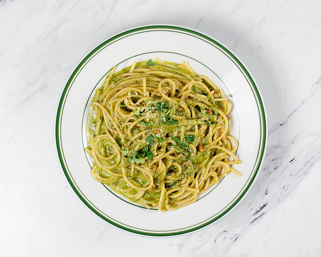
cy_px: 117
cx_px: 155
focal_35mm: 70
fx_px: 664
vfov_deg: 21.9
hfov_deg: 27.2
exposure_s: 1/200
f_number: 9
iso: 200
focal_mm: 50
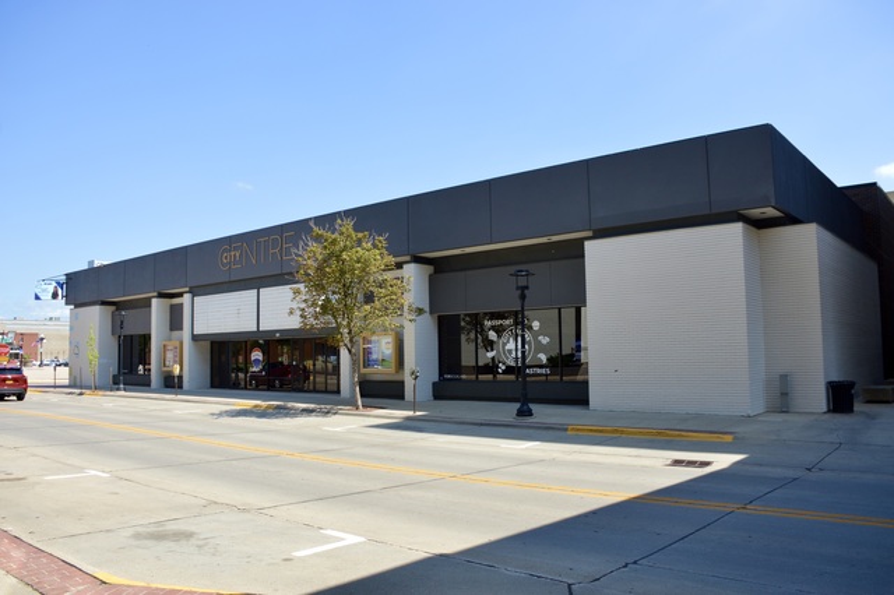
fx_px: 670
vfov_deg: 47.9
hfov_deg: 67.4
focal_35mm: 27
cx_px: 447
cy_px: 298
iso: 100
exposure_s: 1/160
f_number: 6.3
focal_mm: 18
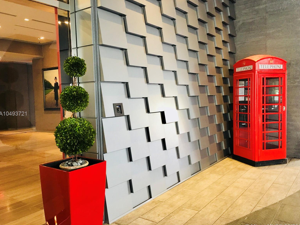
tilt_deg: -2.5
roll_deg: +2.5
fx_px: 260
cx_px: 153
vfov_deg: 46.8
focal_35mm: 30
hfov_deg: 60.0
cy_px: 114
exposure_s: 1/15
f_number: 2.2
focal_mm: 4.15
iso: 40
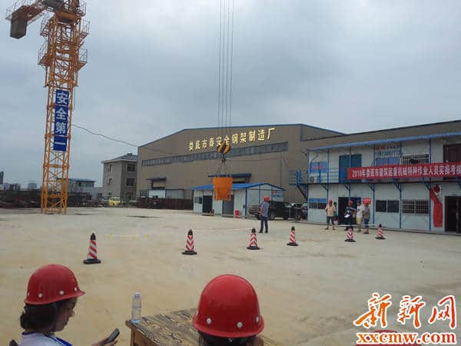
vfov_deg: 48.2
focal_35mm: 29
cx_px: 230
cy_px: 173
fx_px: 386
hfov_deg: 61.7
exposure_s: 1/784
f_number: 2
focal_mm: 3.8
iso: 100
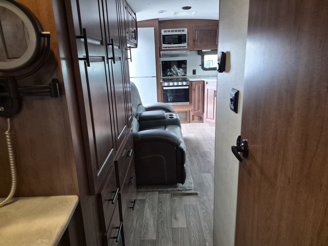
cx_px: 164
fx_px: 218
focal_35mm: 23
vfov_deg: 58.9
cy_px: 123
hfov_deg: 73.9
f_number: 1.8
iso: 1000
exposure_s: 1/120
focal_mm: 5.4
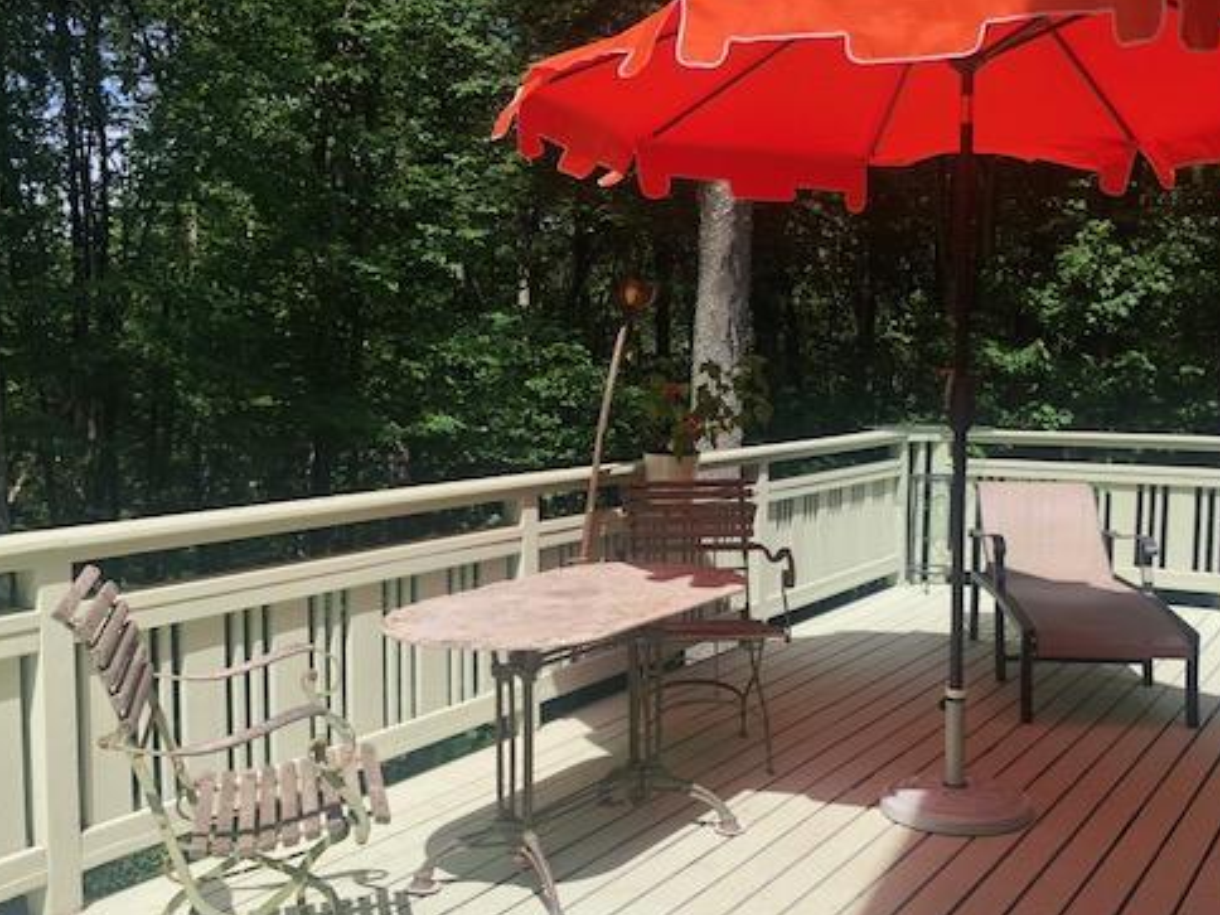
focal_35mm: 37
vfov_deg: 38.6
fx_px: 1304
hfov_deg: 50.0
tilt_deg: -5.6
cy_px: 497
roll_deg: -0.7
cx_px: 693
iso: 20
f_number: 1.8
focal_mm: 3.99
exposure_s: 1/899
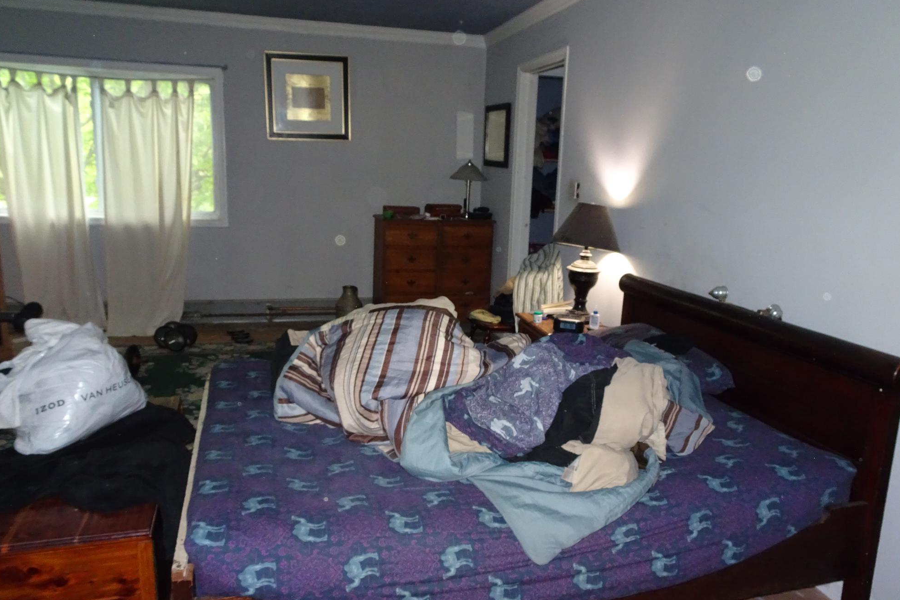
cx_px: 445
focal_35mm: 26
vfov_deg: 49.5
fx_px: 650
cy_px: 312
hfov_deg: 69.4
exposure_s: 1/30
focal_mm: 4.1
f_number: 3.5
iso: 640
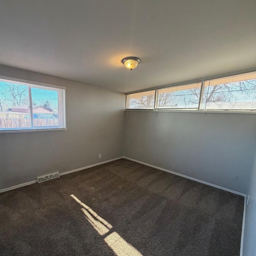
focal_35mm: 17
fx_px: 142
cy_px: 141
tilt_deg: -10.8
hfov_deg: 84.0
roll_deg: -2.7
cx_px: 125
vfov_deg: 83.7
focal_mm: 2.22
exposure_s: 1/105
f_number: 2.2
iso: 320
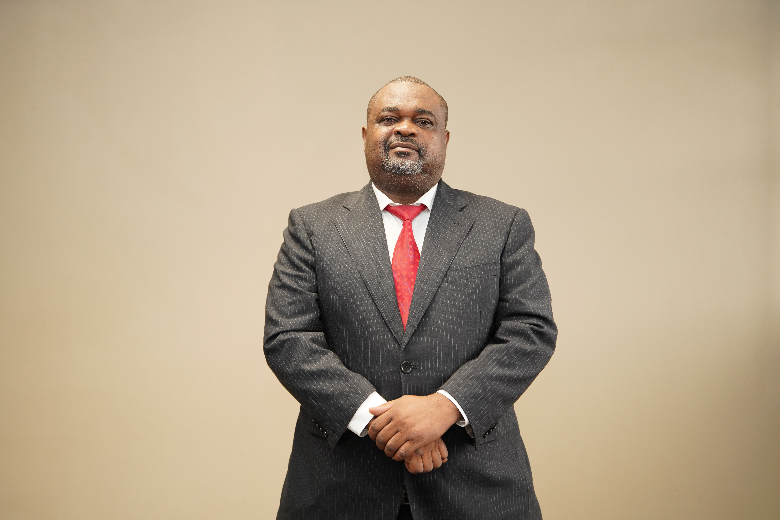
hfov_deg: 38.9
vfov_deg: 26.5
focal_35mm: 51
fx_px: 1105
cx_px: 390
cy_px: 260
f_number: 3.5
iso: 1000
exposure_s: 1/125
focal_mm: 51
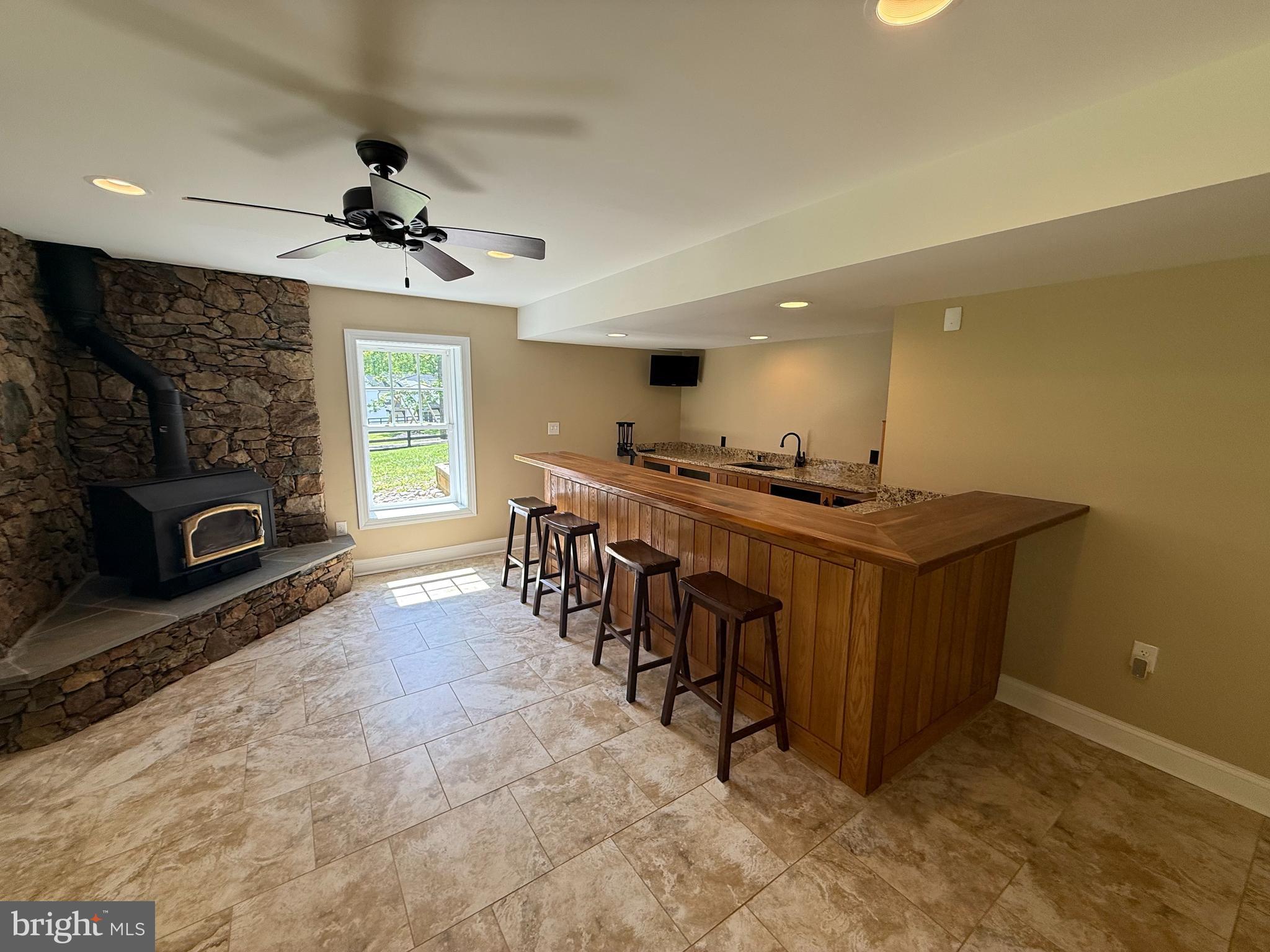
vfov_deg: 85.7
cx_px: 635
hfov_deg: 102.1
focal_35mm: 14
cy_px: 476
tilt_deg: -8.8
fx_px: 514
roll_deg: -0.5
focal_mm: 2.22
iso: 64
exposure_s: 1/120
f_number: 2.2
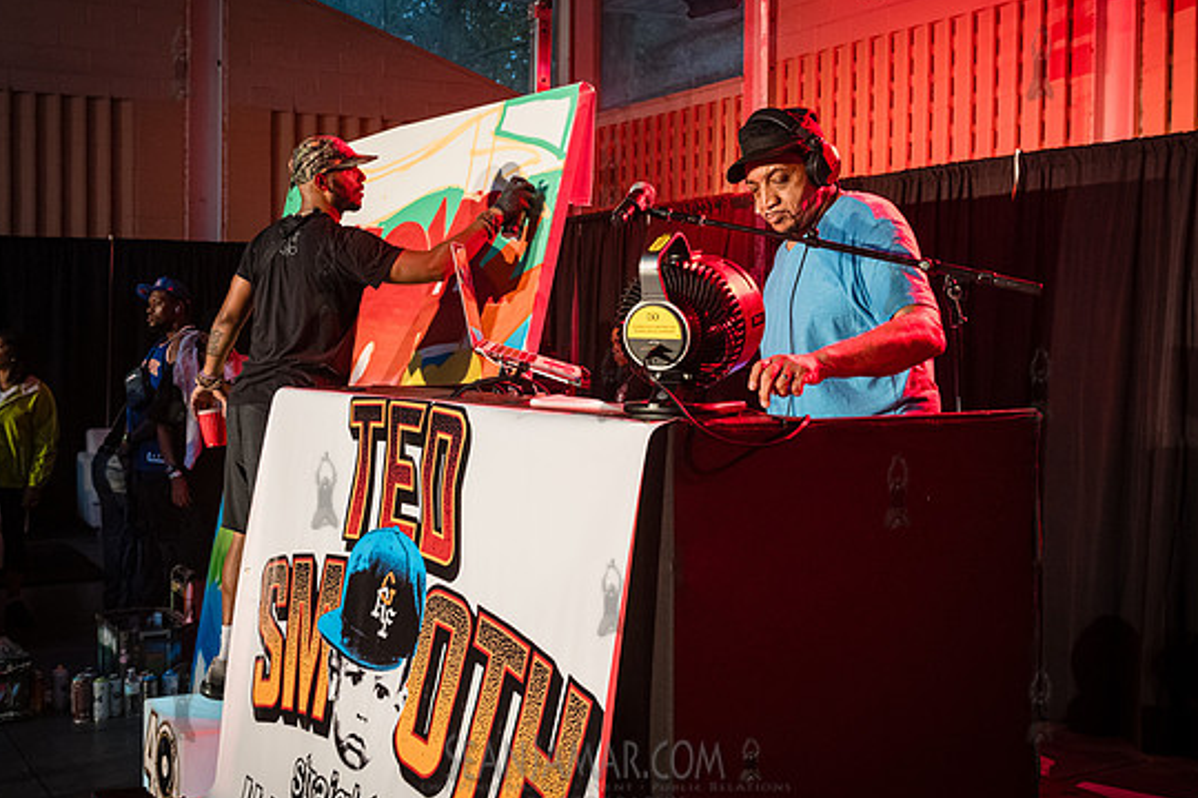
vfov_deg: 31.2
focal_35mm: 43
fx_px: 1431
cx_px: 610
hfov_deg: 45.4
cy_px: 382
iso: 6400
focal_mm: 40
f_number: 5.6
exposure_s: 1/160
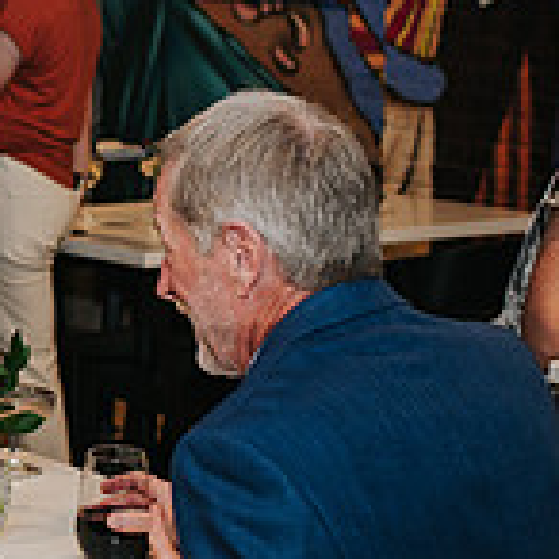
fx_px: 2375
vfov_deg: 13.4
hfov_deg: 12.6
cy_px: 283
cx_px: -339
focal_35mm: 130
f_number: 2.8
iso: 800
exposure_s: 1/200
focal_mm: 35
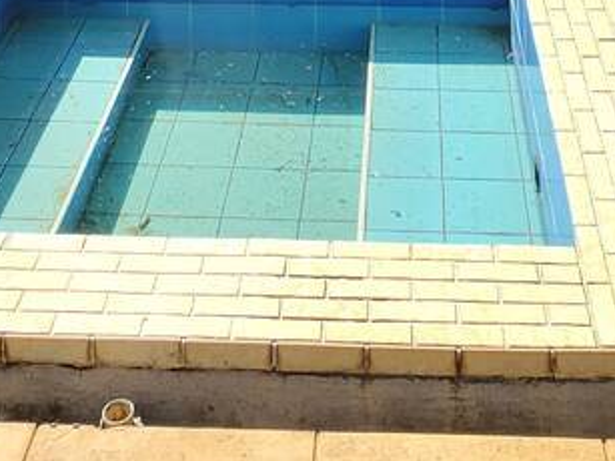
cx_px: 343
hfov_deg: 31.7
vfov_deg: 15.6
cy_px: -585
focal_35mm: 61
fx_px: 1083
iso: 50
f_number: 2.2
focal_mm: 2.2
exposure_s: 1/1429
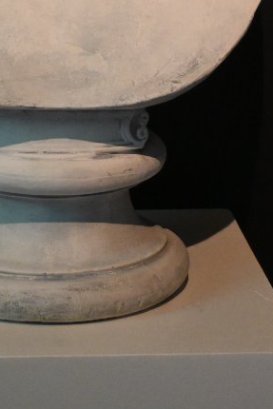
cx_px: 67
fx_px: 1380
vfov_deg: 15.9
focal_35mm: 121
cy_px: -133
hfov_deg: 11.3
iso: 3600
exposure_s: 1/60
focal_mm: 29
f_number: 4.8
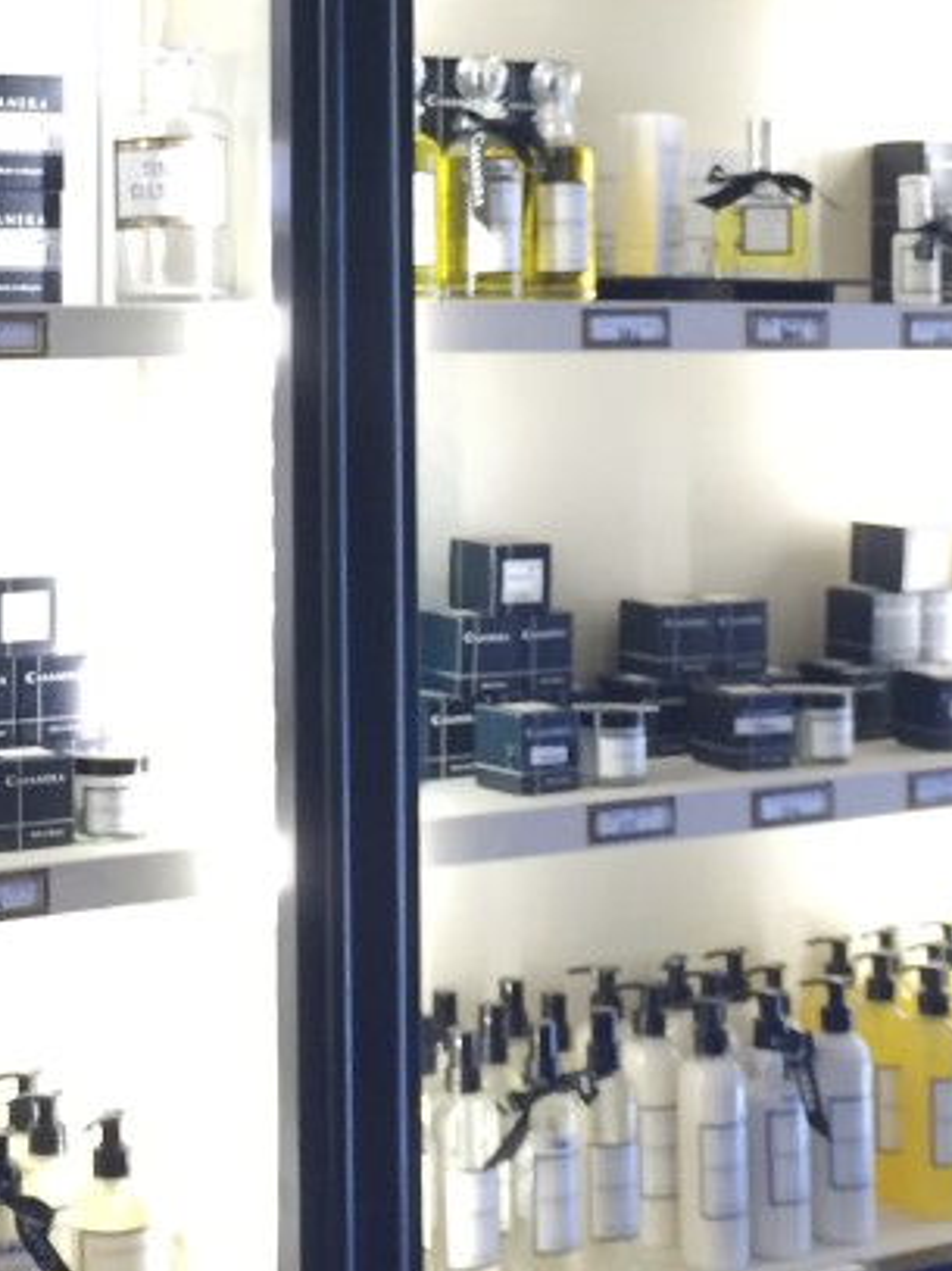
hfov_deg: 20.1
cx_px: 287
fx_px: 2678
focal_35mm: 73
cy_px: 272
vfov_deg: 26.2
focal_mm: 4.15
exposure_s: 1/33
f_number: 2.2
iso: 64
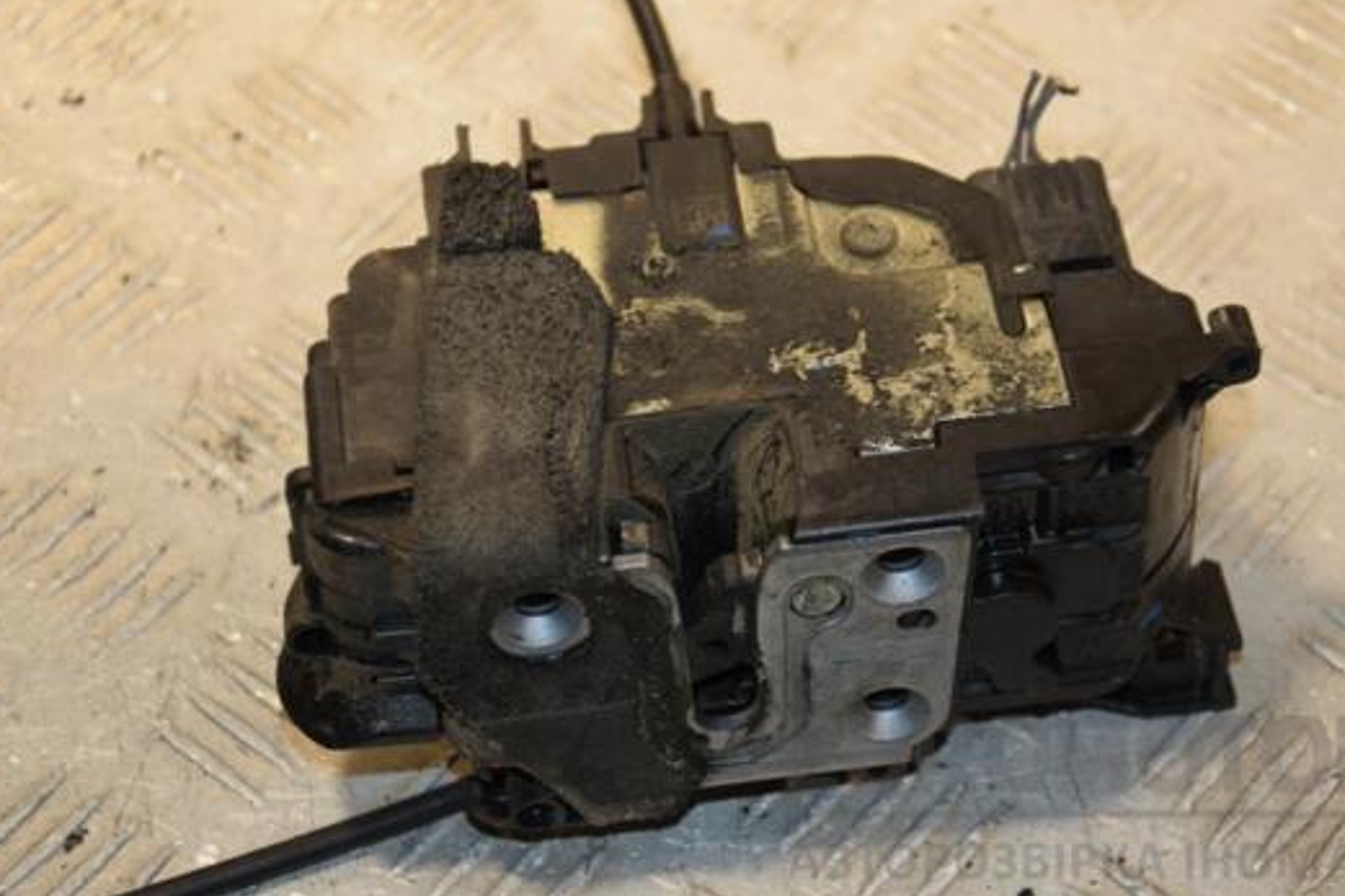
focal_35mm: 114
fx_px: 4258
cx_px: 738
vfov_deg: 12.0
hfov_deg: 17.9
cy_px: 411
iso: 800
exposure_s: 1/160
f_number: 5.3
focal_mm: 66
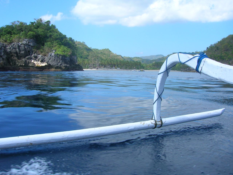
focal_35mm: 34
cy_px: 88
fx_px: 229
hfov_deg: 54.0
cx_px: 116
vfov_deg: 41.8
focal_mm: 5.7
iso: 50
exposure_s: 1/270
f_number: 4.9
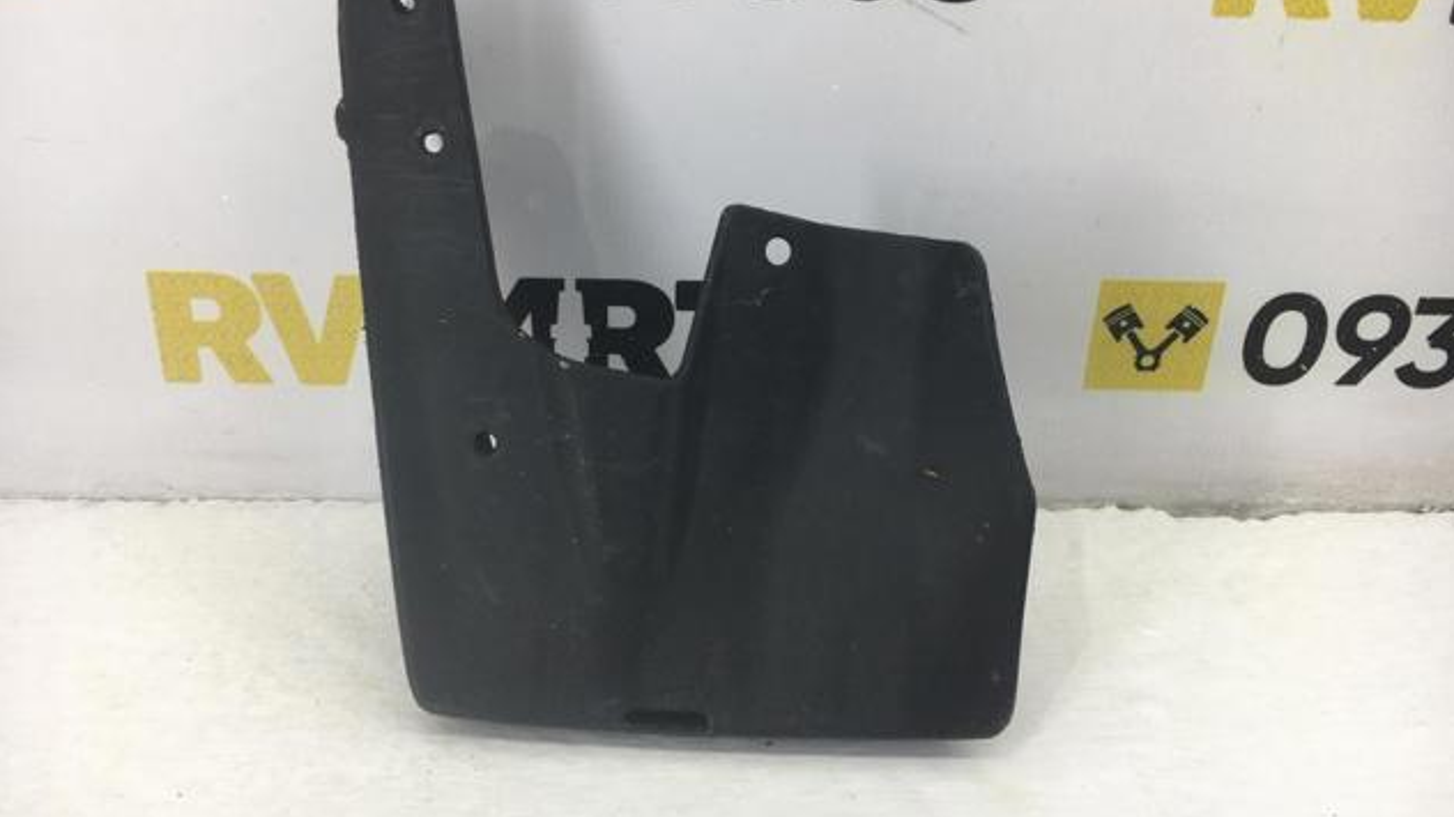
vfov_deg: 36.6
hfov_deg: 61.0
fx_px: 1233
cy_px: 343
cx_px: 732
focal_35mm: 32
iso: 25
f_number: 2.2
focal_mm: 4.15
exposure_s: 1/50
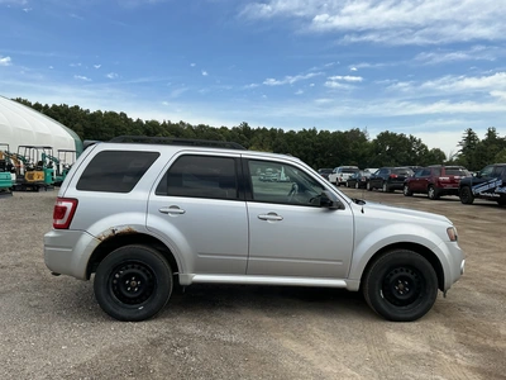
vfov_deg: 49.7
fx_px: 409
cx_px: 253
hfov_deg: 63.4
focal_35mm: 28
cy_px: 190
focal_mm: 3
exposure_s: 1/1490
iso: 25
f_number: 1.8
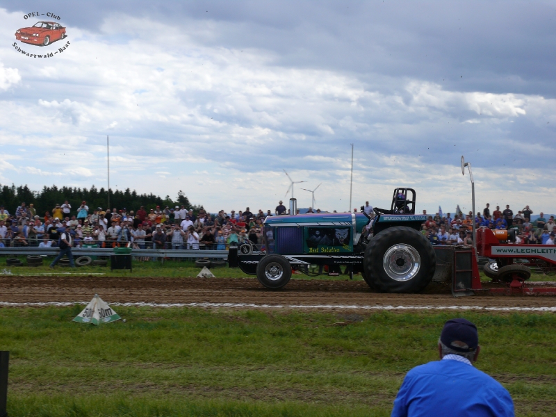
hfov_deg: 30.3
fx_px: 1028
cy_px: 208
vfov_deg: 22.9
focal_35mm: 64
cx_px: 278
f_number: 5.6
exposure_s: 1/320
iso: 100
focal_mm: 13.6
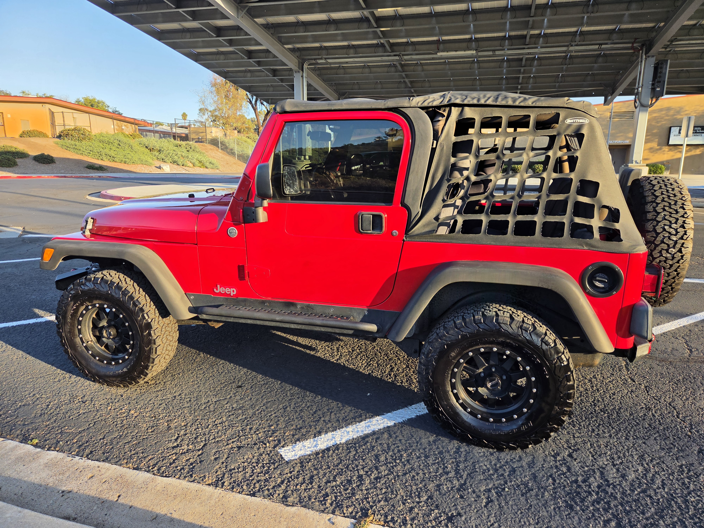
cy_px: 264
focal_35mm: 23
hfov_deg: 73.9
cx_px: 352
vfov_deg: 58.9
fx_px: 468
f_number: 1.8
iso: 80
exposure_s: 1/1347
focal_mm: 5.4
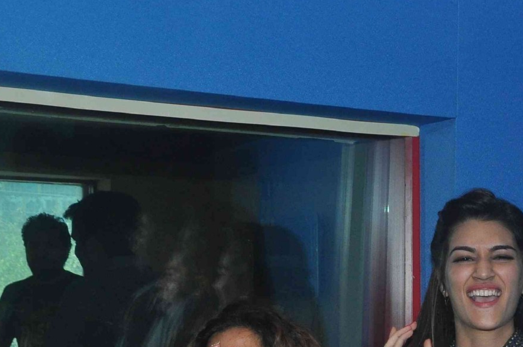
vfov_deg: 14.5
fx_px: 1335
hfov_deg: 21.5
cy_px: 376
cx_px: 509
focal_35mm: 92
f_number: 10
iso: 800
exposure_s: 1/200
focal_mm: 24
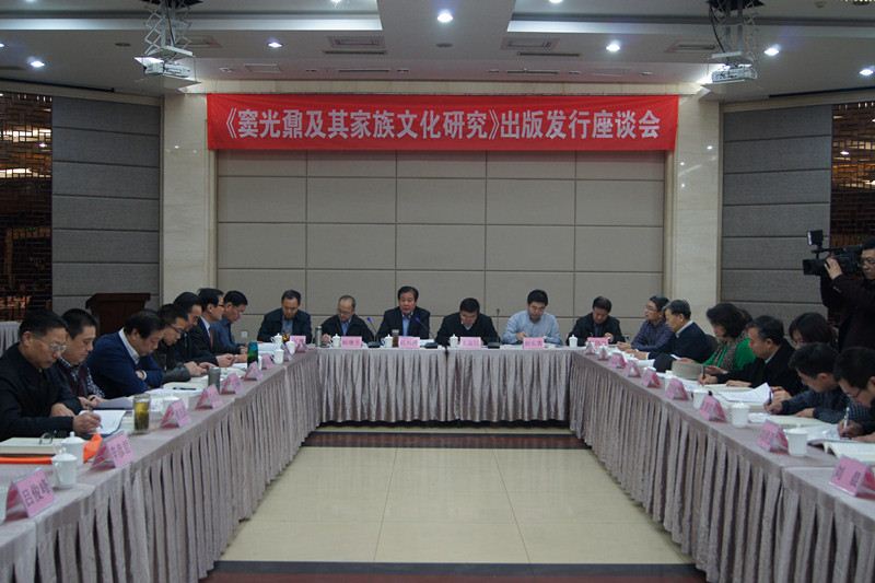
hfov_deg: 49.6
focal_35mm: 39
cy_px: 292
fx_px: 948
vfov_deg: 34.2
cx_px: 438
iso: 800
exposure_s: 1/40
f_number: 4
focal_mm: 26
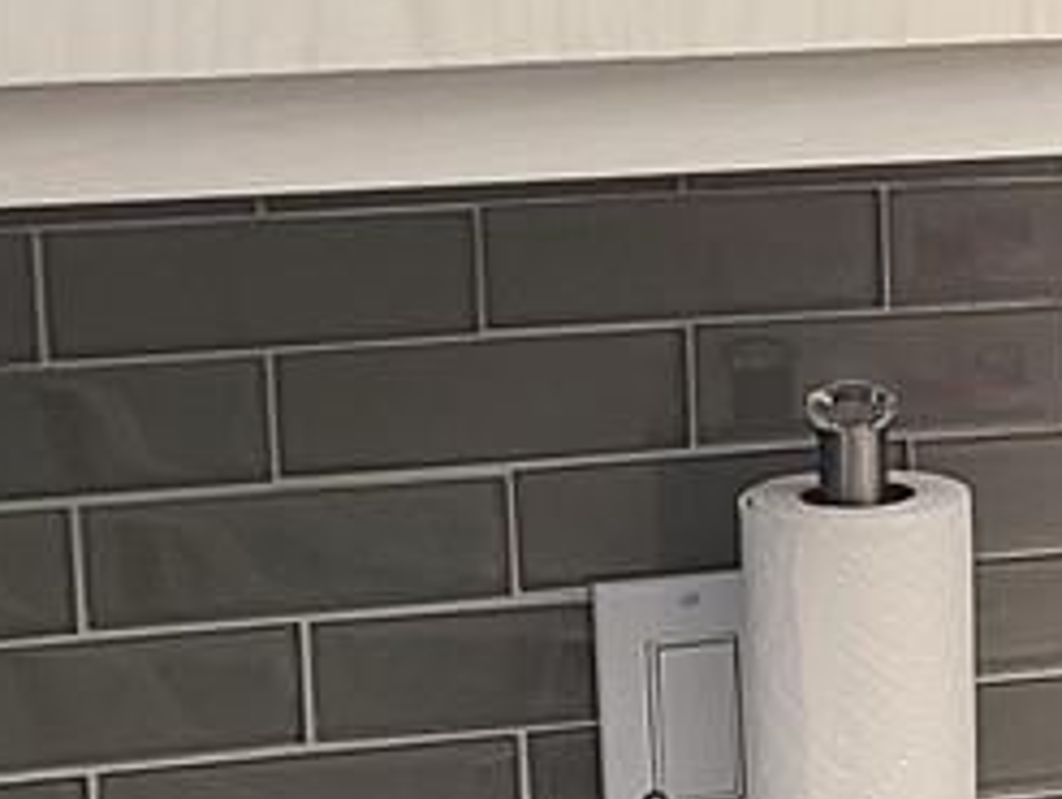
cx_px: 2323
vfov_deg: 8.8
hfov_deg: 10.5
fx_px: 5190
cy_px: 415
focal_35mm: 169
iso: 100
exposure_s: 1/60
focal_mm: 5.4
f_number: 1.8
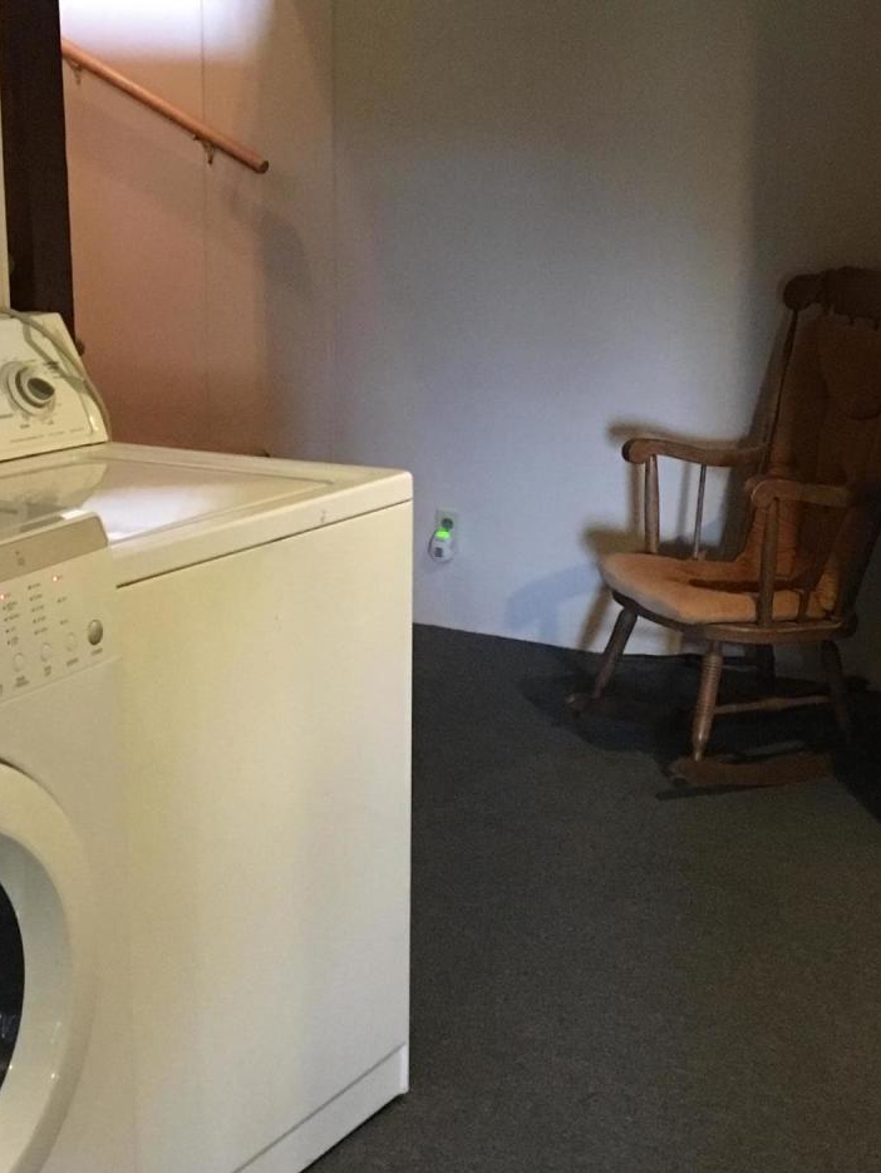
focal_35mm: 62
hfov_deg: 23.6
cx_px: 572
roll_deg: -0.5
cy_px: 452
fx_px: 2102
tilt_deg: -9.5
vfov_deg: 31.1
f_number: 2.2
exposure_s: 1/15
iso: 320
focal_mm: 4.15
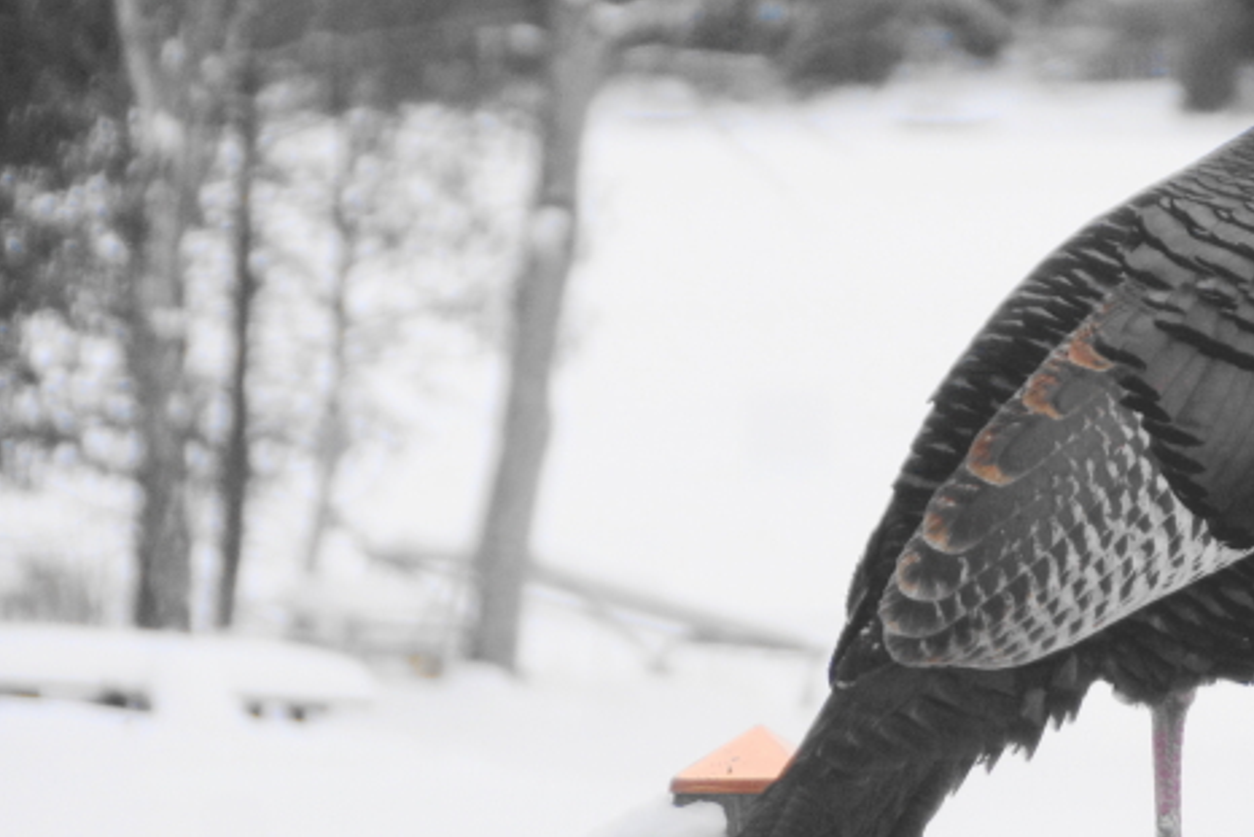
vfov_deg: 3.6
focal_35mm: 386
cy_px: 382
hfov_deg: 5.3
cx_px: 1253
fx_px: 13449
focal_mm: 120
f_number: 5.6
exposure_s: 1/200
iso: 200
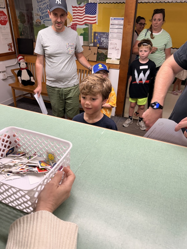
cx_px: 94
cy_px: 124
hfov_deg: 56.8
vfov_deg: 71.6
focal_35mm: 24
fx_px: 173
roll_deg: -1.7
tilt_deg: -28.8
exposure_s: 1/120
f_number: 1.78
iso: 160
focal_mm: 6.76
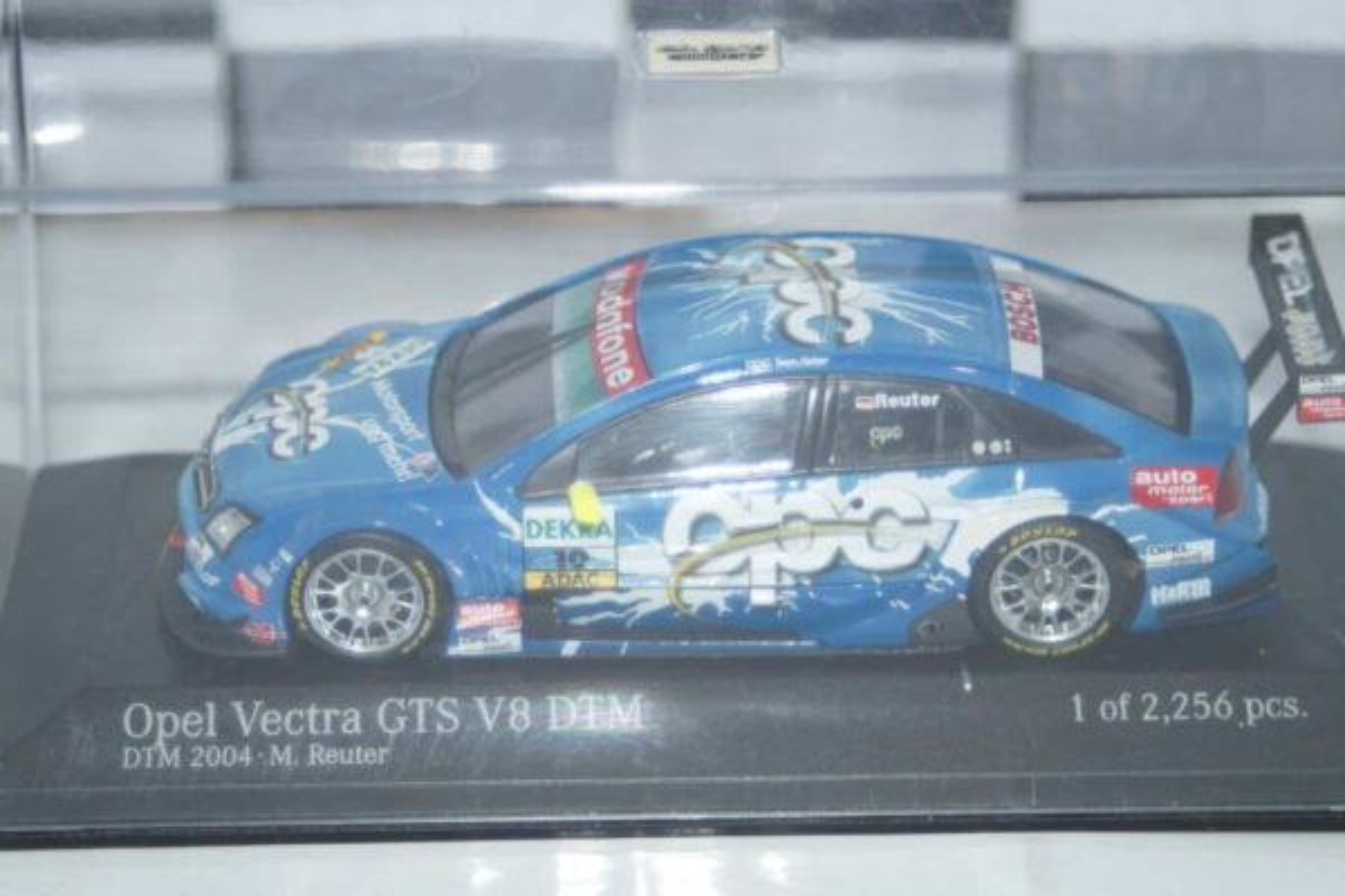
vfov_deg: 11.4
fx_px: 4483
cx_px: 672
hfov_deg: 17.1
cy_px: 448
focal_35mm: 120
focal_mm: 80
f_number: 5.6
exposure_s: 1/80
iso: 500
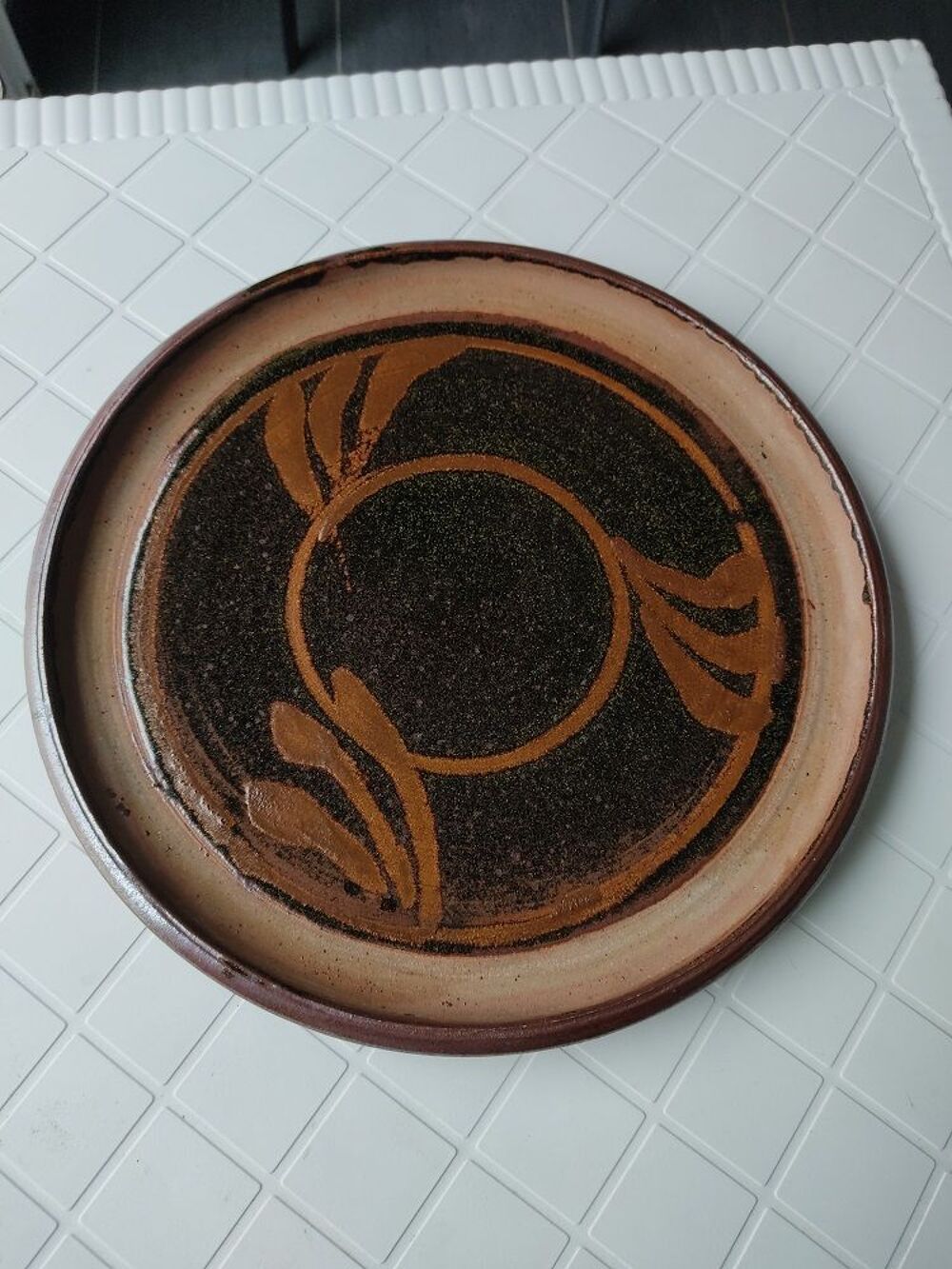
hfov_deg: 53.1
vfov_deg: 67.3
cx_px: 476
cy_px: 634
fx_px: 953
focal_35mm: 26
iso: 148
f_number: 1.79
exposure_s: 1/33
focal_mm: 4.74
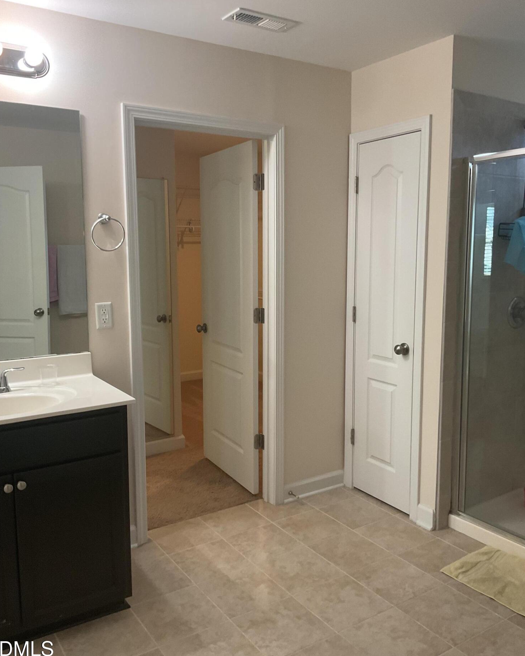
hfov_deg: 47.1
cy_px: 323
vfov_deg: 57.2
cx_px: 266
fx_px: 602
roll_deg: -0.1
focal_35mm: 31
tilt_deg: -6.6
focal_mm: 3
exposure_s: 1/60
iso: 64
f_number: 1.8
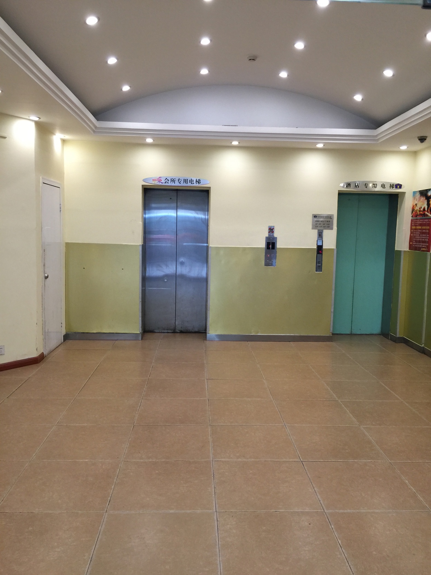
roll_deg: -1.9
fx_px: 481
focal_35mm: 29
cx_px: 216
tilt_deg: -6.8
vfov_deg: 61.7
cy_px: 288
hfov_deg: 48.2
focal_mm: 4.15
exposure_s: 1/17
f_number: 2.2
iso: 50
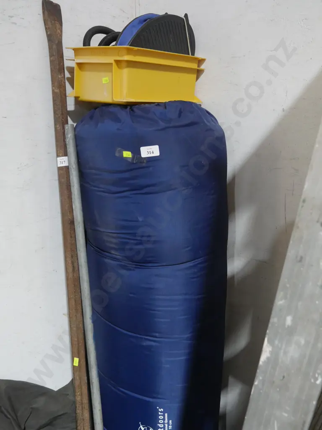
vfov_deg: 54.0
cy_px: 215
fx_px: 422
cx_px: 161
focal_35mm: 34
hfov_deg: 41.8
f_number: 4
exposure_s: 1/60
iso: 2500
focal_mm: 17
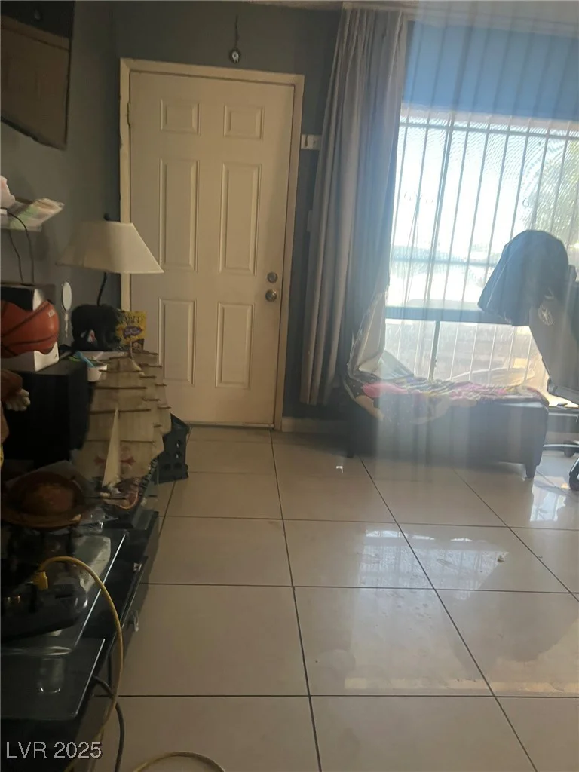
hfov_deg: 53.1
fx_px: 580
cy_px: 386
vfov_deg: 67.3
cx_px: 290
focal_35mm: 26
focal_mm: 5.7
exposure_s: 1/60
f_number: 1.5
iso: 200
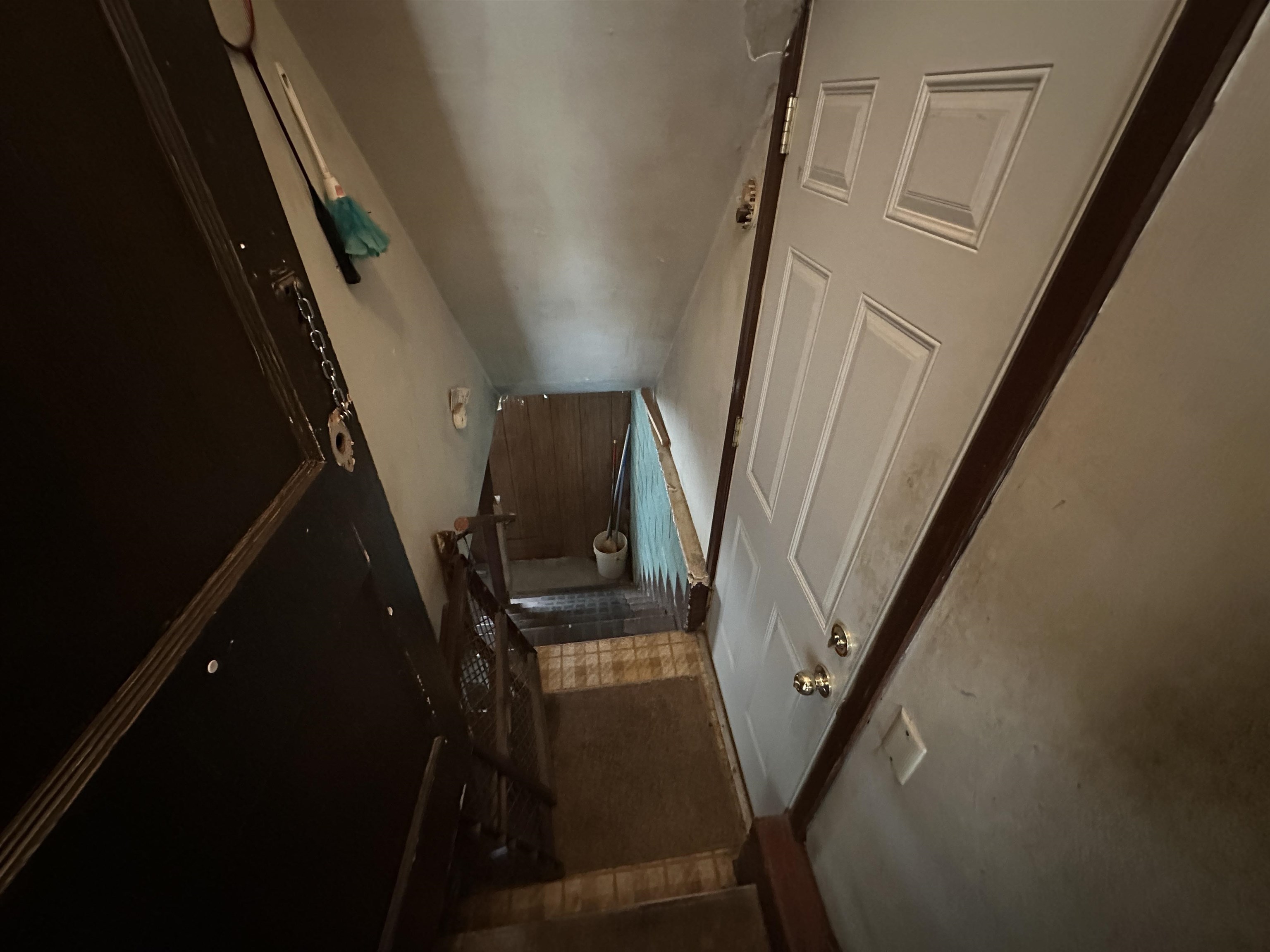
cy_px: 476
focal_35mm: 14
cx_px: 635
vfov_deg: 85.7
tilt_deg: -35.7
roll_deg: -1.3
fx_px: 514
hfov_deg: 102.1
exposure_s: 1/30
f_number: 2.2
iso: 1600
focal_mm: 2.22
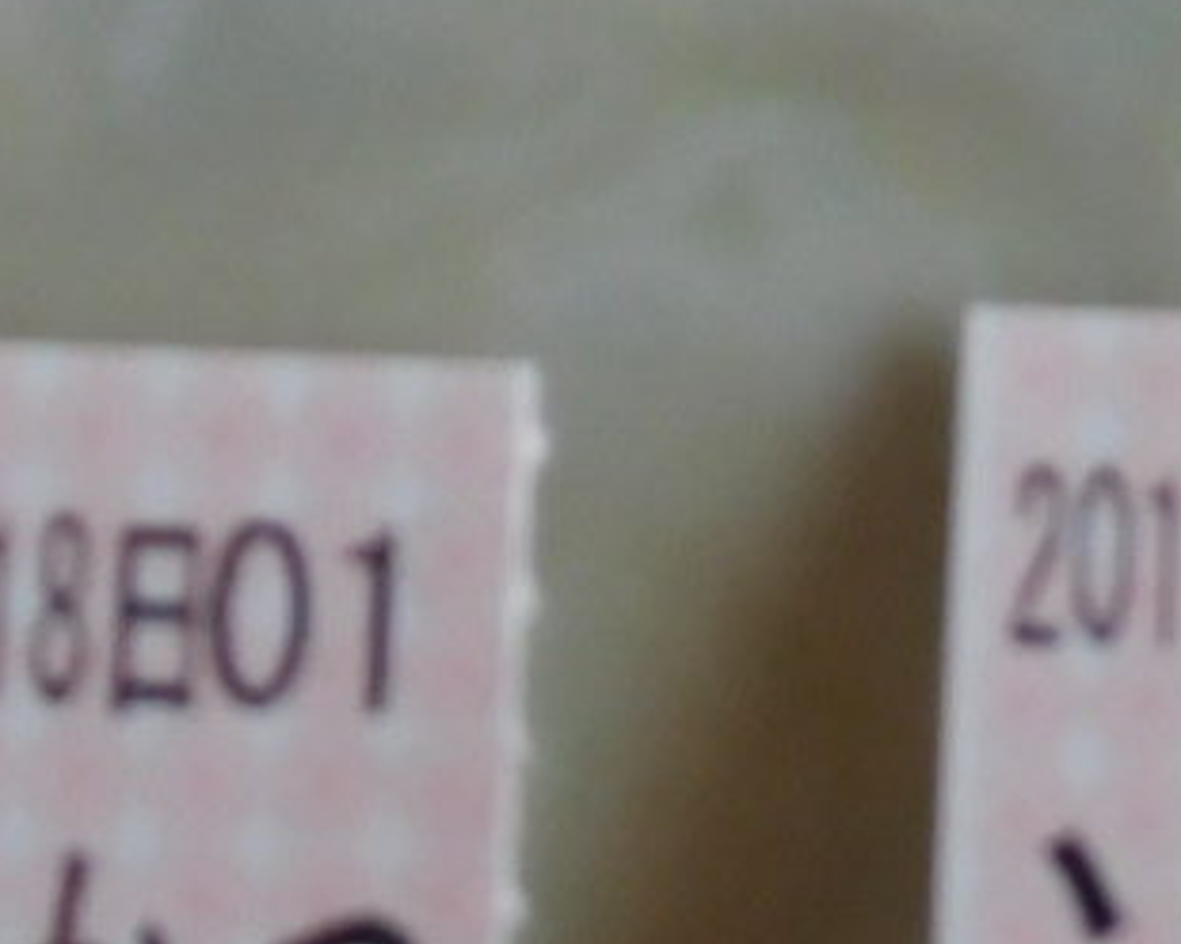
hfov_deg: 14.7
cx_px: 1509
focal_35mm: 126
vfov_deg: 11.3
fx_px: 4404
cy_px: 1743
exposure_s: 1/100
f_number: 3.4
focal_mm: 4.5
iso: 125
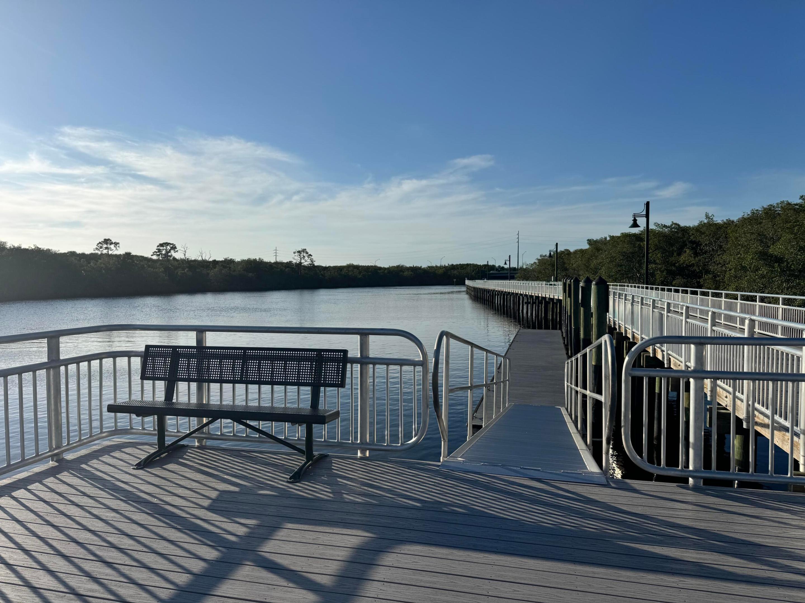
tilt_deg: -2.7
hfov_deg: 71.6
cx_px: 402
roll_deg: +0.8
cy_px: 302
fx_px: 558
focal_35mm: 24
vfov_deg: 56.8
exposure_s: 1/9009
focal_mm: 6.76
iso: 80
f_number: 1.78
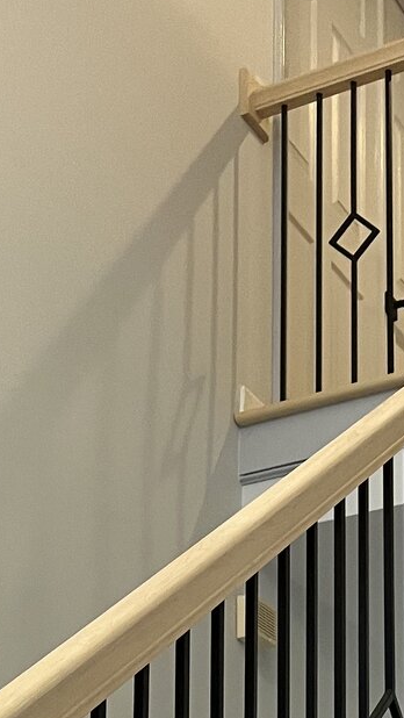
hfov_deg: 13.6
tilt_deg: +10.7
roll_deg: +1.3
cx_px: 392
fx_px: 1675
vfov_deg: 21.7
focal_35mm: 88
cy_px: 949
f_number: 1.6
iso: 200
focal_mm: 5.1
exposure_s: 1/60
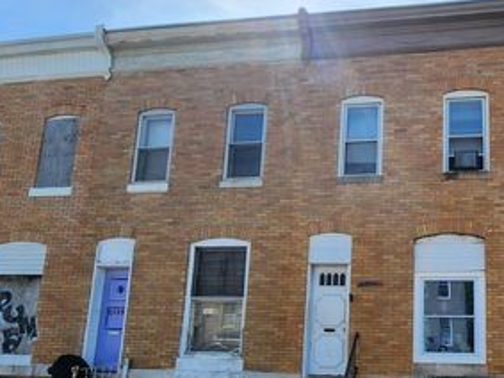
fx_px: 335
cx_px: 397
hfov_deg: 67.6
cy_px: 292
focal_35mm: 23
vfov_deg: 55.5
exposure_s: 1/1307
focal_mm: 2.2
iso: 50
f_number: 2.2
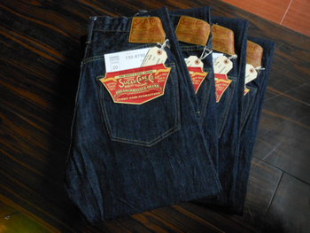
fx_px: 251
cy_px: 116
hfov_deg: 63.4
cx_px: 155
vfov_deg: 49.8
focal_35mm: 28
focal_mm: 5
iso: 400
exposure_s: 1/13
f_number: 3.7
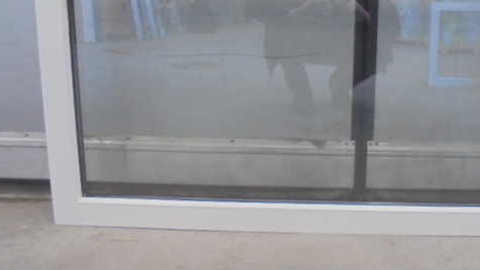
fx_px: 484
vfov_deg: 31.0
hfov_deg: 51.9
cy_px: 97
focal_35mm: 38
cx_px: 315
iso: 400
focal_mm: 4.6
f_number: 3.5
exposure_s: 1/25
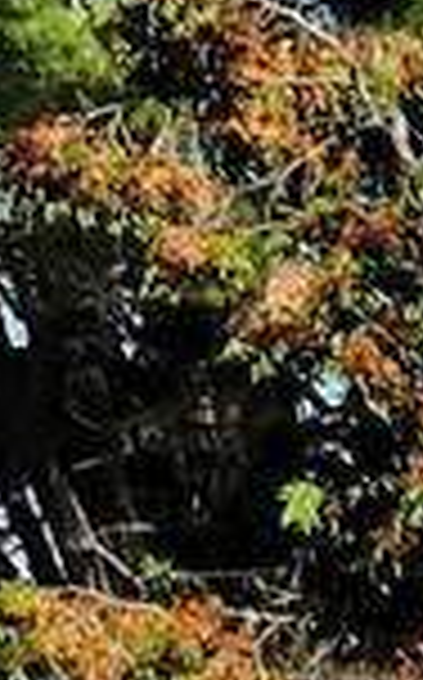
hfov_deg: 4.0
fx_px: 4162
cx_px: -2556
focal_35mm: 225
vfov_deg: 9.2
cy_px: 757
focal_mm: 3.55
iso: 121
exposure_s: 1/100
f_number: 2.8
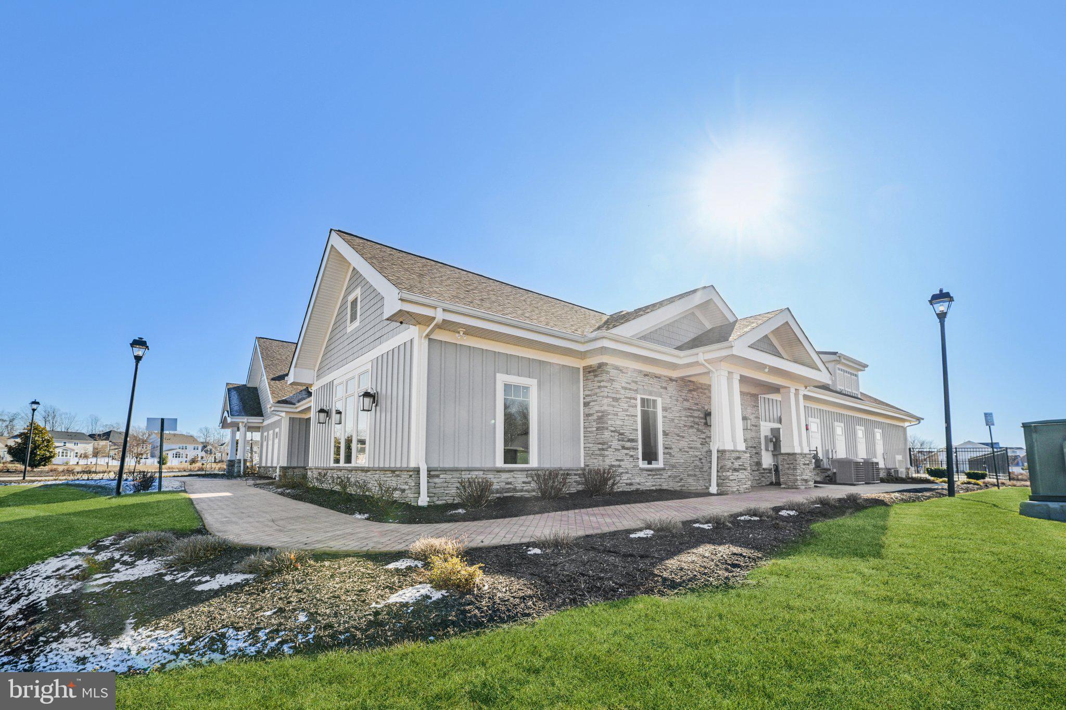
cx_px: 533
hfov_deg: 104.3
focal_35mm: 14
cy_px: 355
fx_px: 414
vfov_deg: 81.2
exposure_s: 1/320
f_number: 8
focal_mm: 14
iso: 100
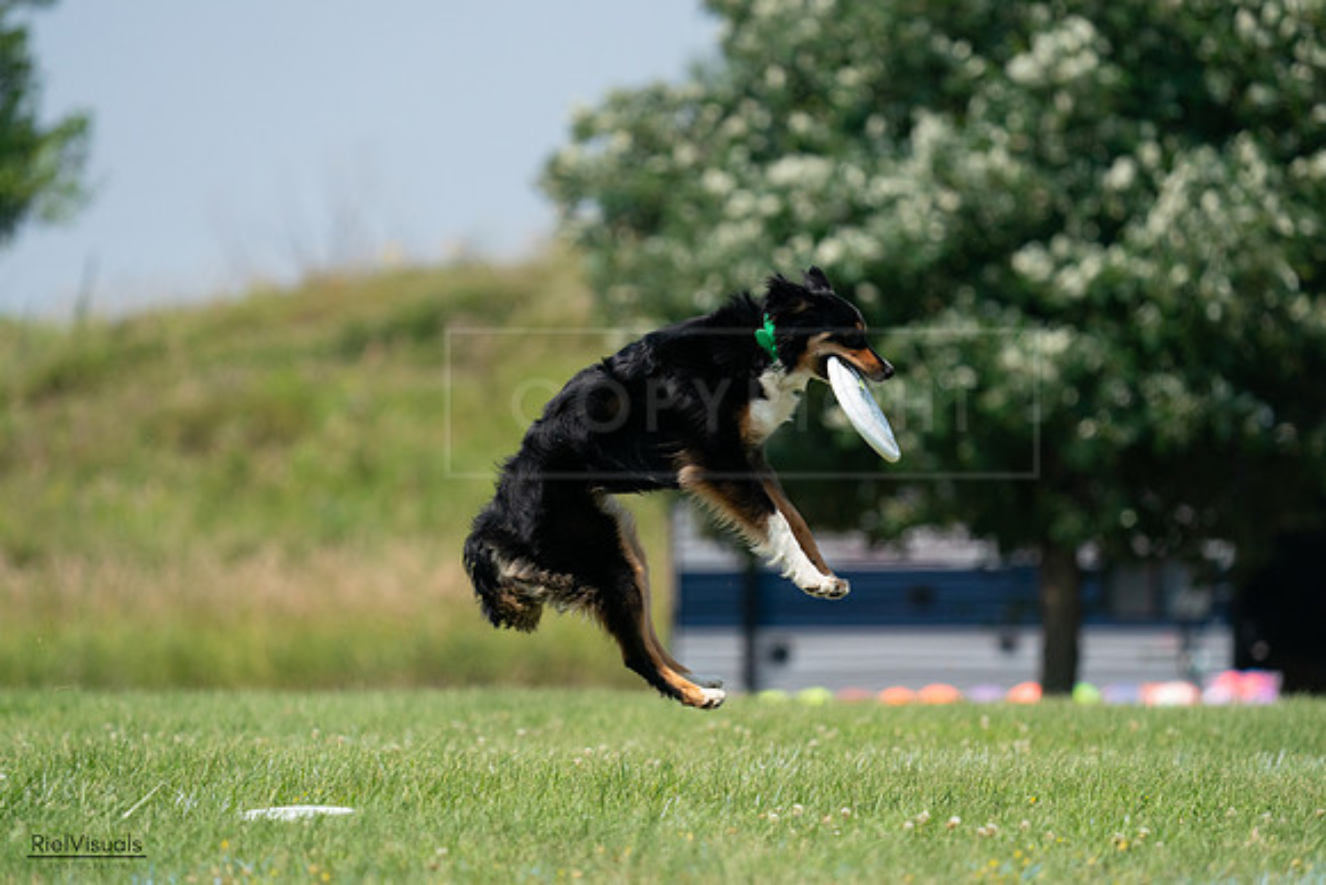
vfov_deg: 3.4
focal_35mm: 407
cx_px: 663
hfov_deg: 5.1
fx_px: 14994
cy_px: 442
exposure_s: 1/4000
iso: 1000
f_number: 6.3
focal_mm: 407
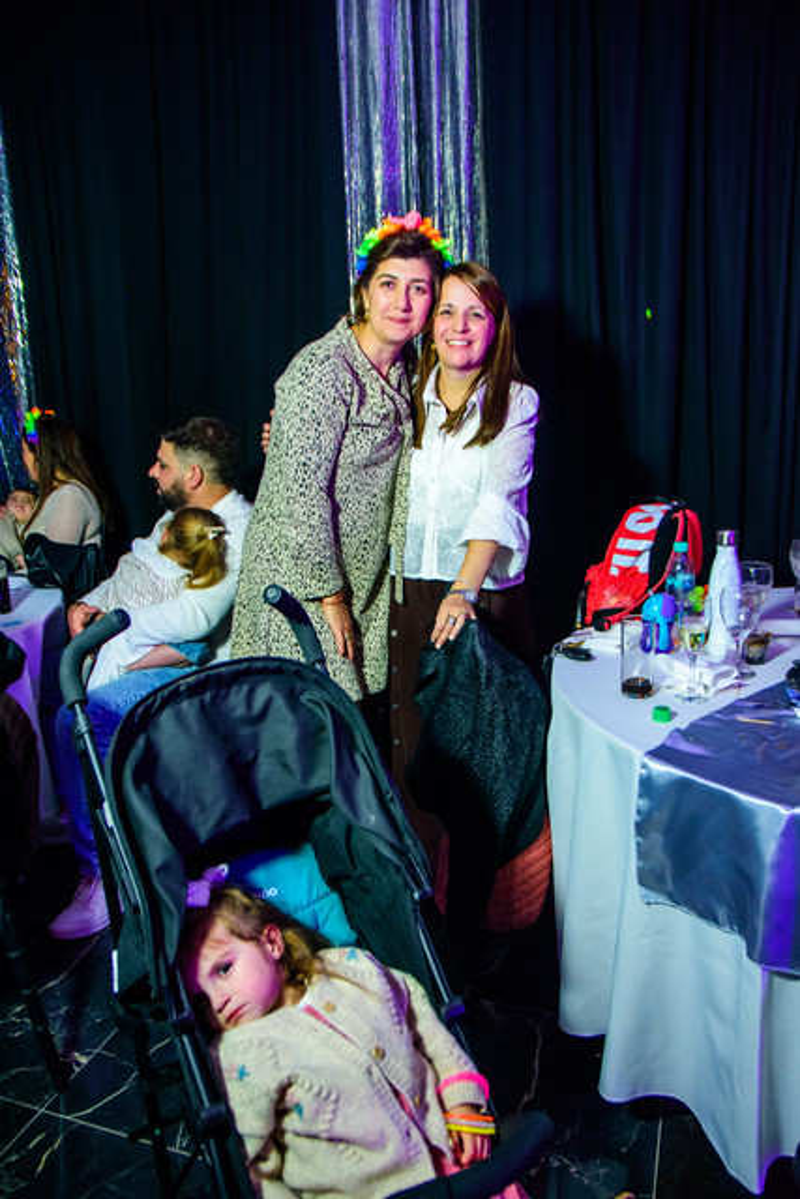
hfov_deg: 50.4
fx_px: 849
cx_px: 400
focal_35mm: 26
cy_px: 600
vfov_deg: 70.4
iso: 1000
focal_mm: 17
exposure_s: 1/100
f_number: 3.2
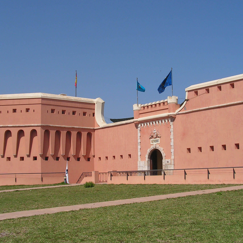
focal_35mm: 55
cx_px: 140
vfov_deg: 31.1
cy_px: 122
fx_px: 437
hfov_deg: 31.0
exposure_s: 1/1250
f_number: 4.8
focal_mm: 7.8
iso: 100
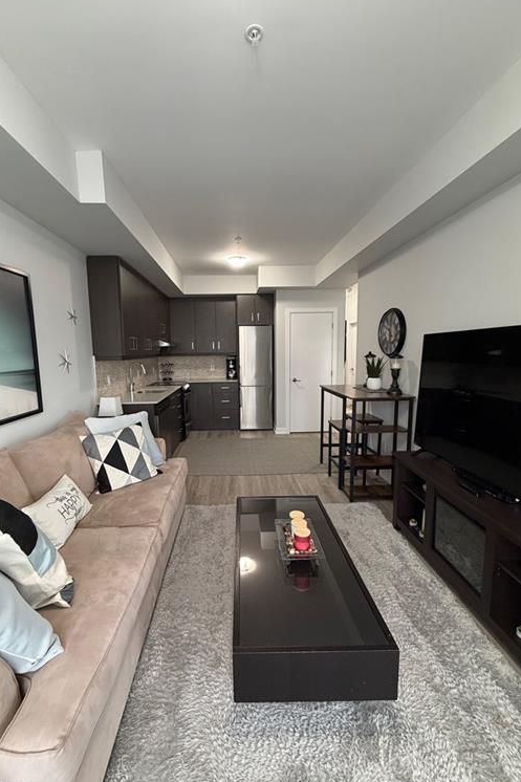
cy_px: 393
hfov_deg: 77.2
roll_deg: +0.8
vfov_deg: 100.4
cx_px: 241
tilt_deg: -7.7
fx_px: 326
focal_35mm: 15
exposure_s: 1/60
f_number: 2.2
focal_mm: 2.22
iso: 320
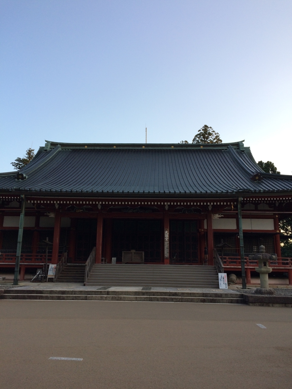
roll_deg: +0.8
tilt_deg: +12.0
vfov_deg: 61.7
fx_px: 326
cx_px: 146
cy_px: 194
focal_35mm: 29
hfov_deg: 48.2
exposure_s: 1/222
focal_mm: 4.15
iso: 32
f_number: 2.2
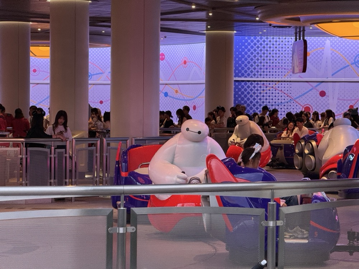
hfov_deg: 16.4
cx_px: 180
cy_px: 134
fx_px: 1245
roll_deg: -0.9
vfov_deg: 12.3
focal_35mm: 120
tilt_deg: -1.6
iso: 400
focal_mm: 15.66
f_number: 2.8
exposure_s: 1/50
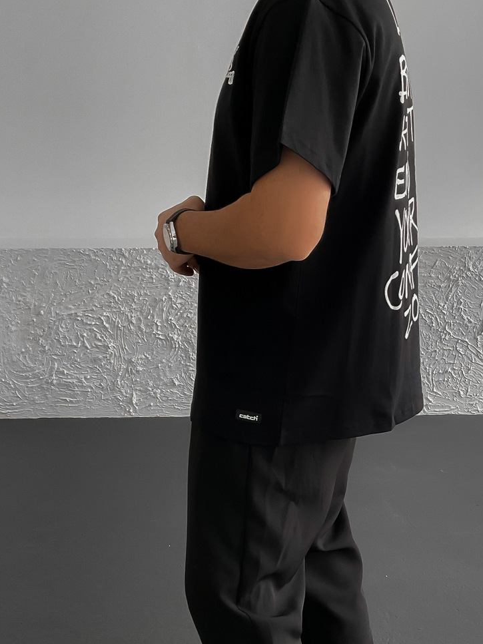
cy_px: 394
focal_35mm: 48
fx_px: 893
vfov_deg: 39.5
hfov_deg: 29.8
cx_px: 352
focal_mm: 3
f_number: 1.8
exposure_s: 1/100
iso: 64
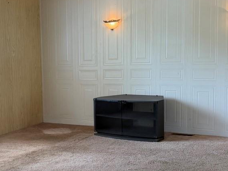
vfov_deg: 21.6
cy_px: 108
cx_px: 12
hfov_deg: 27.3
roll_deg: +5.4
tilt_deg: -5.9
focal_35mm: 68
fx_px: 448
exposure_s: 1/157
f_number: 1.78
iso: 125
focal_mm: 6.76
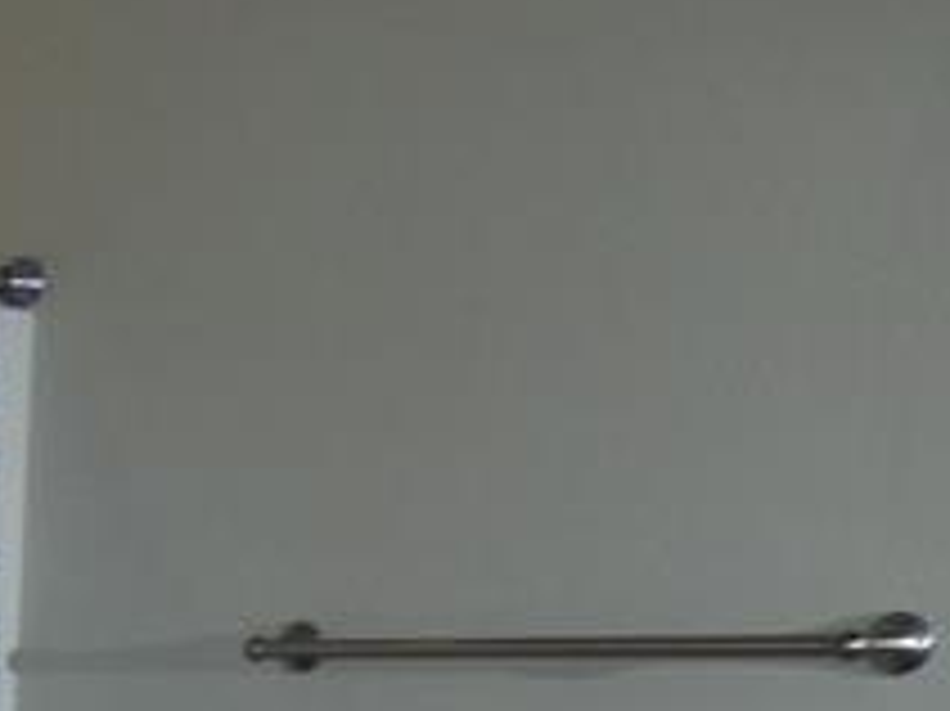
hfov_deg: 14.3
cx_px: -1274
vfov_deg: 14.5
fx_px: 2661
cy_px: 972
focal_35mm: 97
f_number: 2.8
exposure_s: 1/50
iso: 100
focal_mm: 3.58
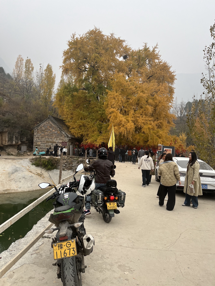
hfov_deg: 53.1
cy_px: 143
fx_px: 215
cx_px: 108
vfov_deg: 67.3
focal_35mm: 26
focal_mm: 5.1
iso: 40
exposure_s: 1/275
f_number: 1.6
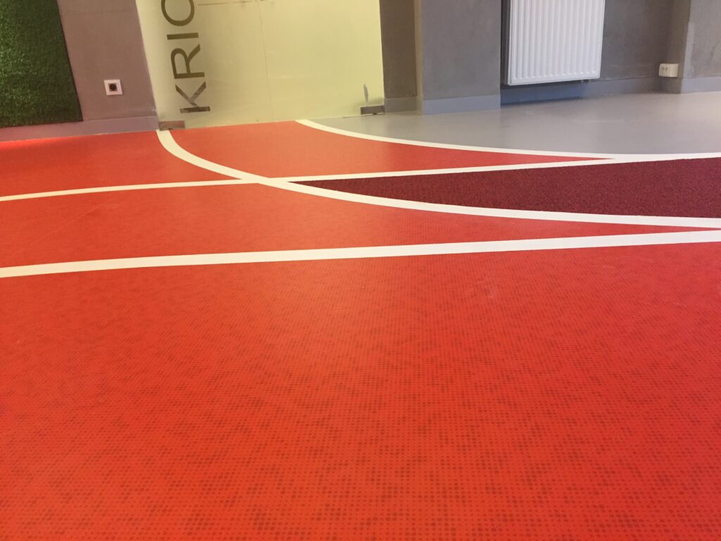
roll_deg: +3.1
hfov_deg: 61.7
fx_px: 604
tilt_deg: -21.8
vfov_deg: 48.2
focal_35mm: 29
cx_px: 360
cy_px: 270
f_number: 2.2
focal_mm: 4.15
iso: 160
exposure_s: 1/33
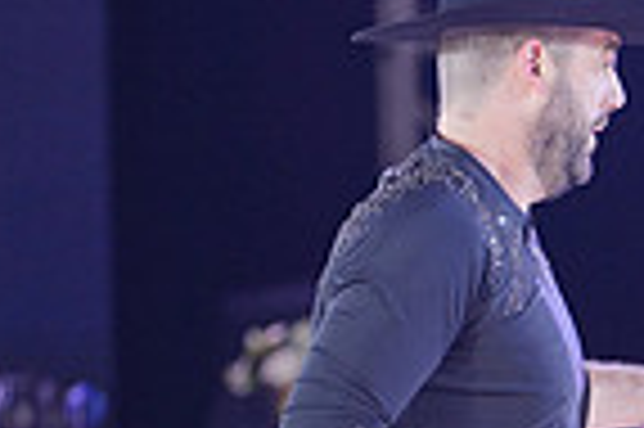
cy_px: 723
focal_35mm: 549
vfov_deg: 2.5
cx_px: 815
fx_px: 9810
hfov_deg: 3.8
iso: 1000
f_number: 2
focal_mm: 135
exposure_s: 1/500
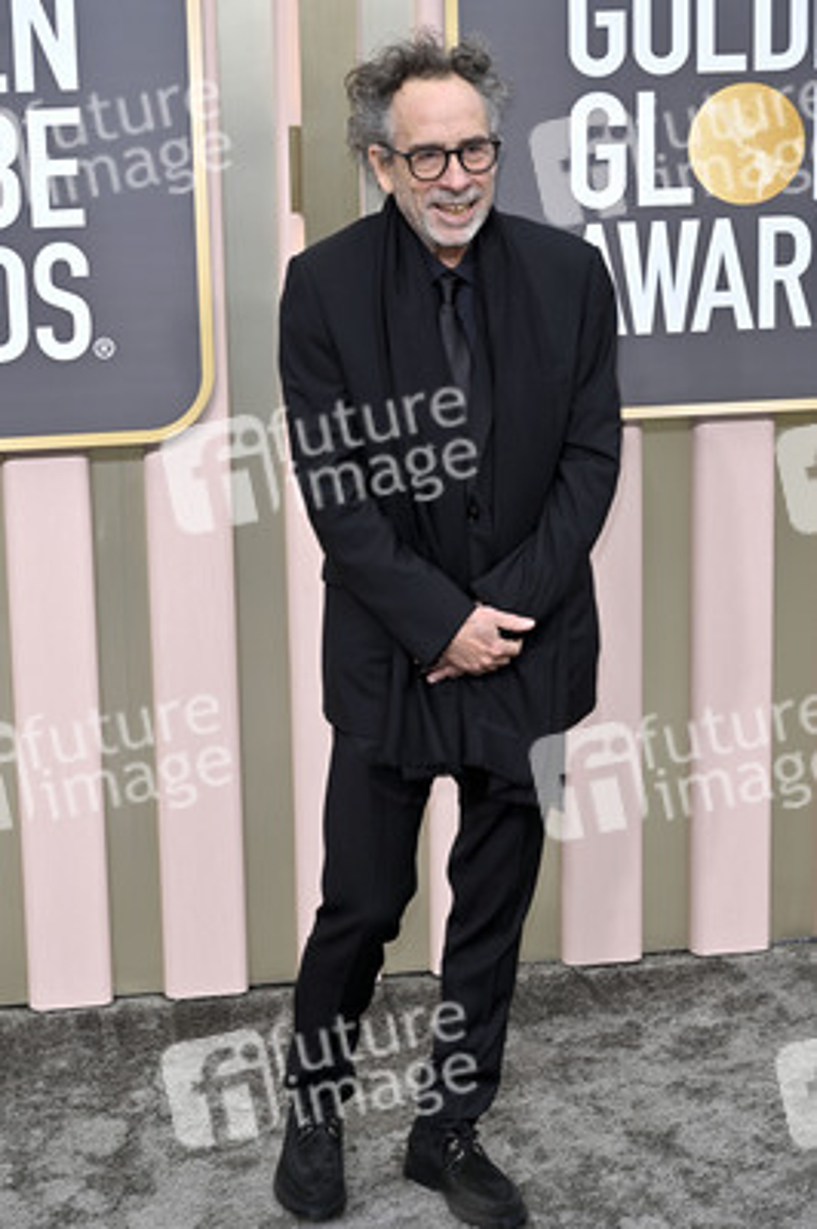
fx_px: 2694
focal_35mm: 79
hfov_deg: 17.2
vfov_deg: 25.7
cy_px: 614
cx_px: 408
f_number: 8
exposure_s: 1/200
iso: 320
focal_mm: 79
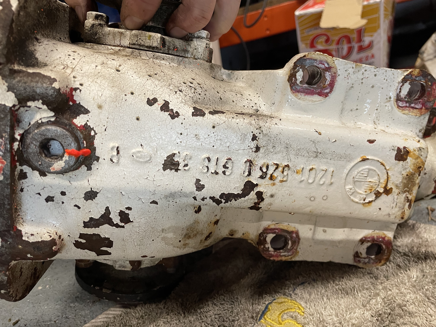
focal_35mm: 26
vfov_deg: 53.1
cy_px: 164
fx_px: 327
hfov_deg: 67.3
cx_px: 218
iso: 200
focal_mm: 4.2
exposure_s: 1/50
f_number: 1.6
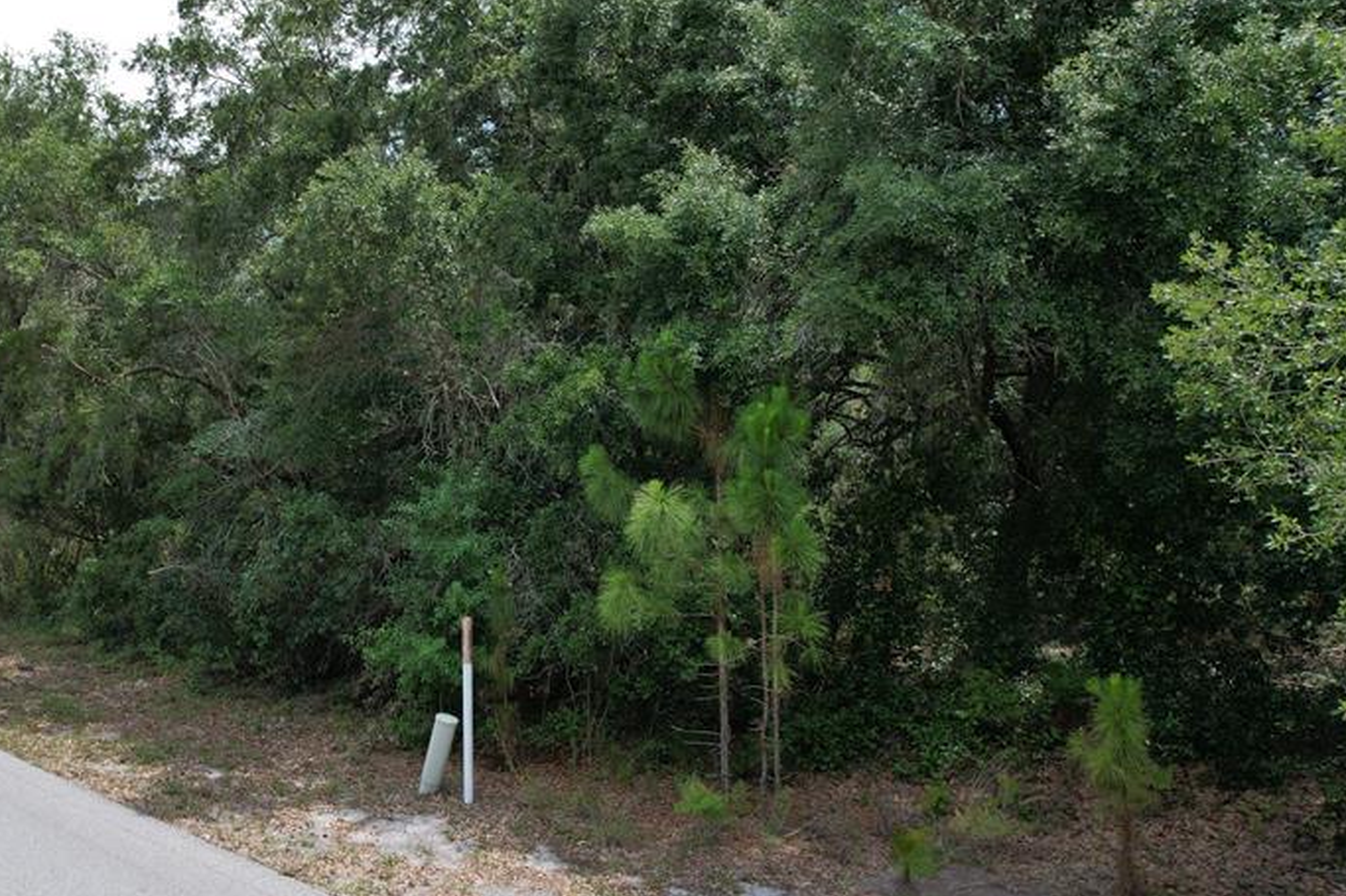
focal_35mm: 33
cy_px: 467
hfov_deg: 55.3
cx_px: 388
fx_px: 1233
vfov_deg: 39.9
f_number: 2.8
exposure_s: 1/1250
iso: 100
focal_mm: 8.38
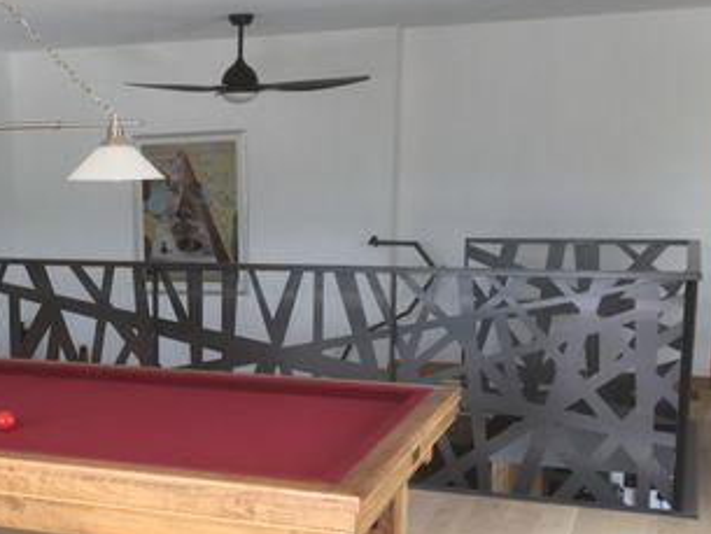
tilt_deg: -11.0
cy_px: 361
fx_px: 1171
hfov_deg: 32.3
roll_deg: +1.3
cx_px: 89
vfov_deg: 25.5
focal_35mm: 57
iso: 32
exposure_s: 1/50
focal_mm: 4.15
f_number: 2.2
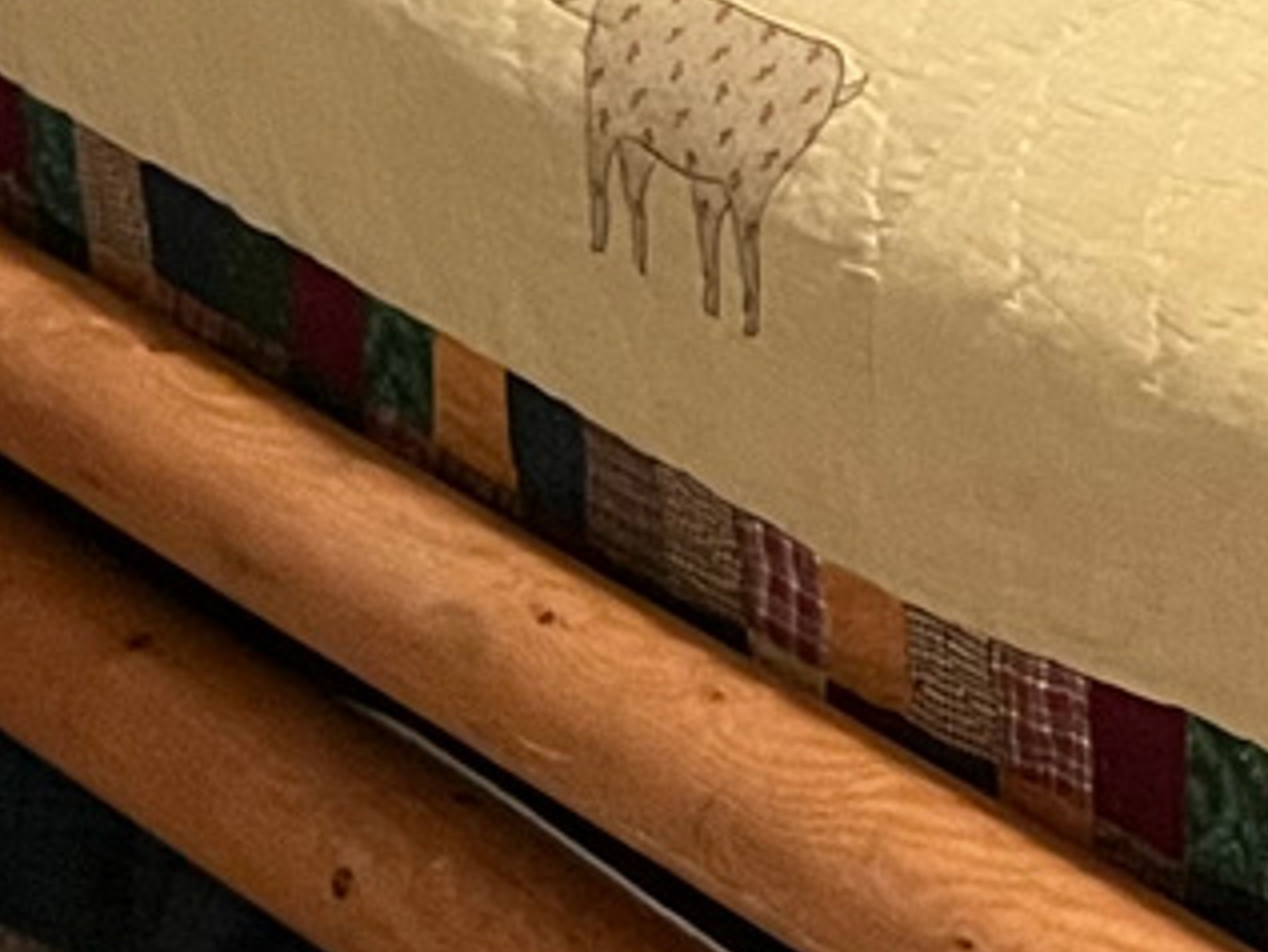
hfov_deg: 10.7
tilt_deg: -20.4
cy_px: -756
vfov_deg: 8.5
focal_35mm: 168
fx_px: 6156
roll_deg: +1.5
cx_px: 2592
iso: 640
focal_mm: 5.1
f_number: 1.6
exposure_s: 1/40
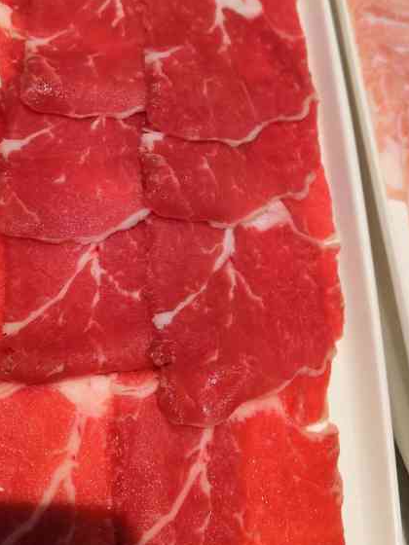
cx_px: 182
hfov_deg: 32.2
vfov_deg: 42.0
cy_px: 249
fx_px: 709
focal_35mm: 45
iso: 320
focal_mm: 3.95
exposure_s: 1/33.3
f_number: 1.8
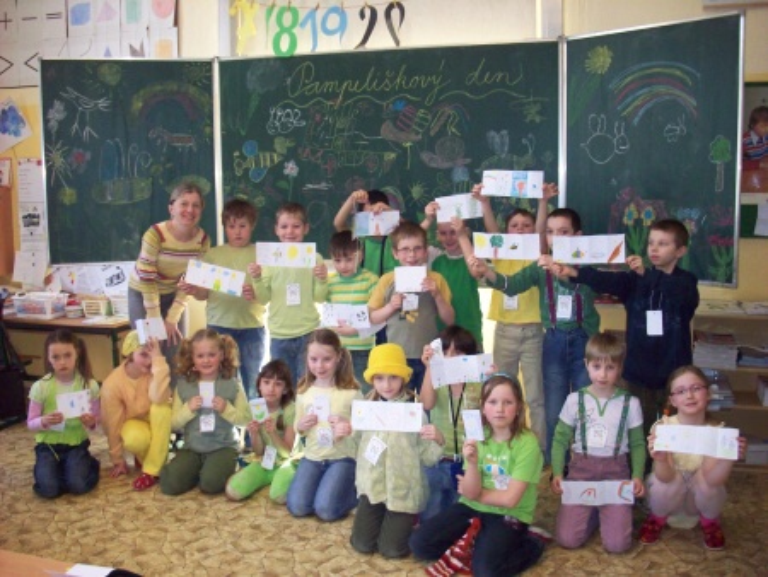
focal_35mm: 37
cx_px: 384
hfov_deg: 50.1
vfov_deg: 38.7
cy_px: 288
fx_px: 821
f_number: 2.8
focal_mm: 6.2
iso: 160
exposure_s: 1/45
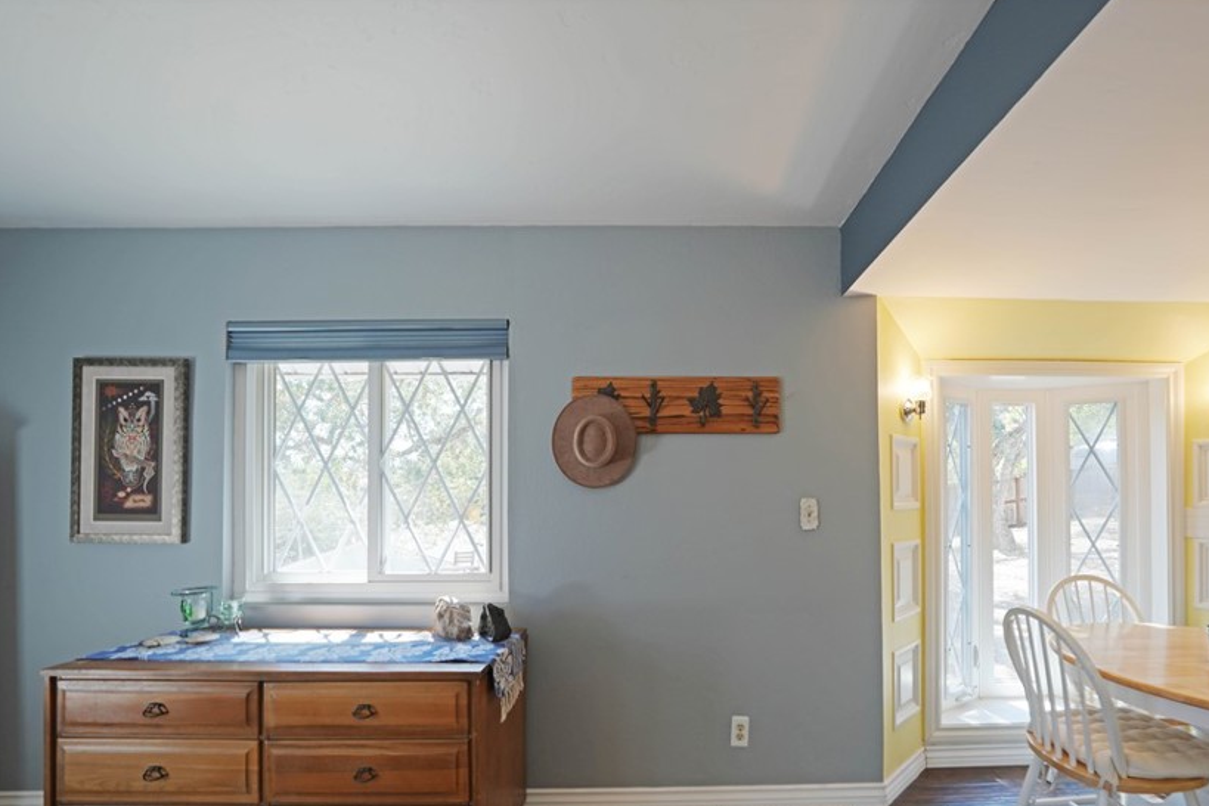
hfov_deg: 99.8
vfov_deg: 76.2
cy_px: 494
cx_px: 682
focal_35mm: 15
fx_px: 504
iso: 100
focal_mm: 12
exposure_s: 1/40
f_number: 5.6
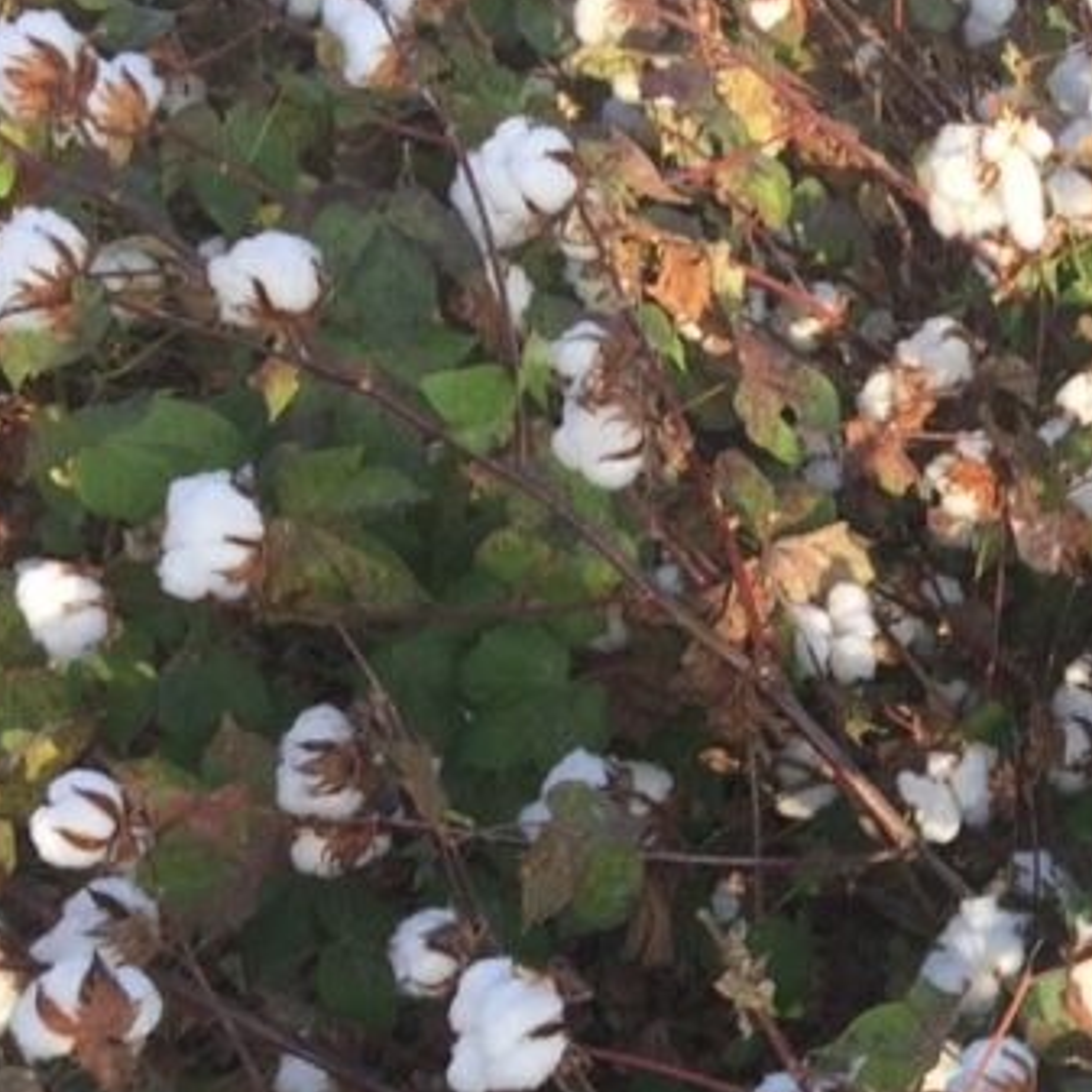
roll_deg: -4.8
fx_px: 2784
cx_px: 1507
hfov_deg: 20.0
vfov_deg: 21.5
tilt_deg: -42.8
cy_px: 1069
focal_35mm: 78
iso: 32
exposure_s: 1/520
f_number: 2.2
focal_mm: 4.15
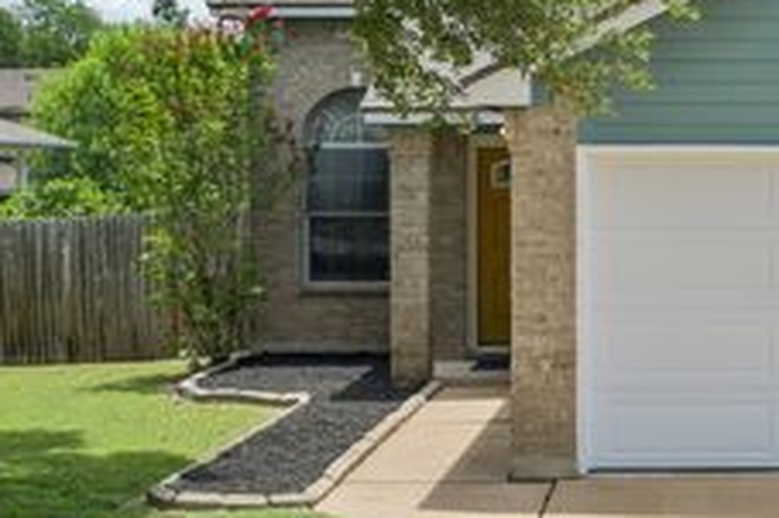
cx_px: 769
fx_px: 1427
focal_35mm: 66
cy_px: 139
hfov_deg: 28.7
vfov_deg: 20.4
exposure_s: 1/640
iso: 400
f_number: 8
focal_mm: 20
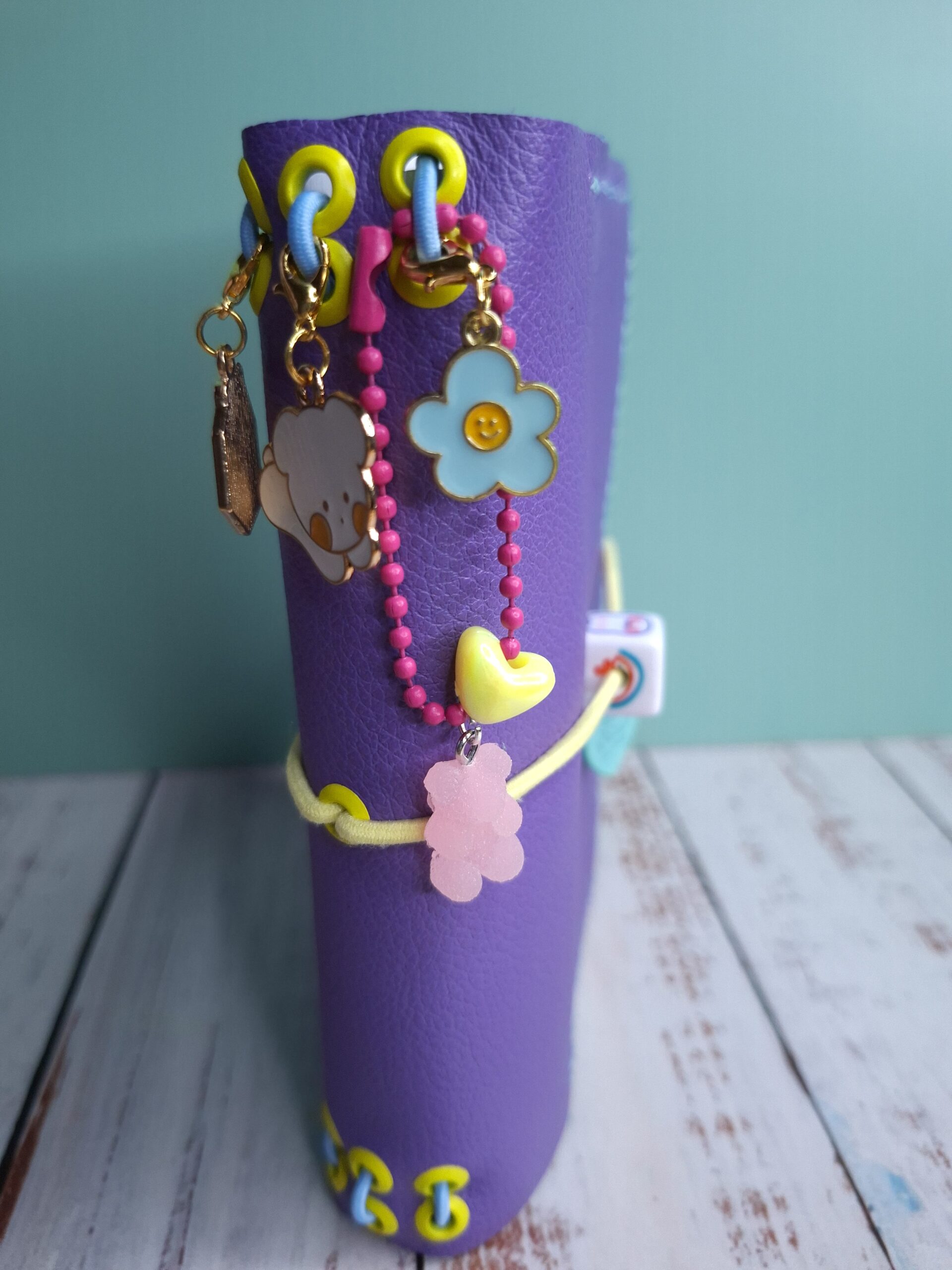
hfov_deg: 58.9
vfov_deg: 73.9
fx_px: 843
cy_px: 635
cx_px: 476
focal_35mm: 23
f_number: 1.8
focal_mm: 5.54
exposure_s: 1/180
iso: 250
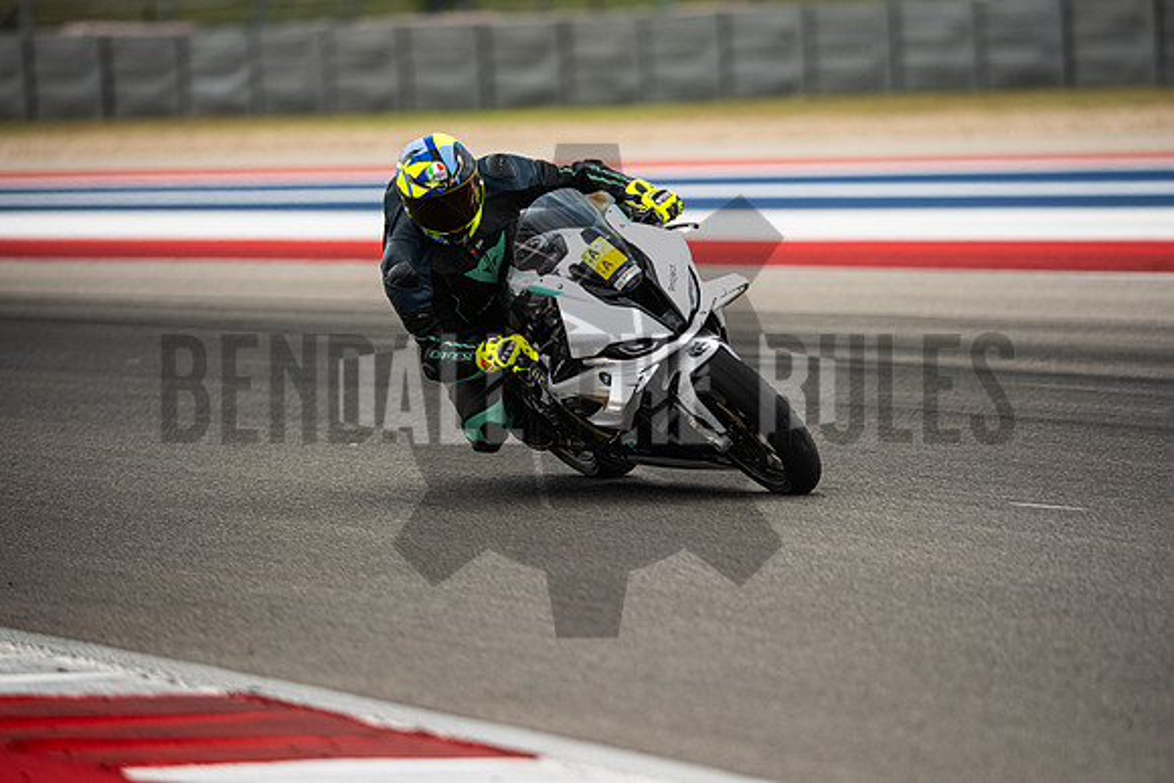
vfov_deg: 4.6
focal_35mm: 300
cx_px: 587
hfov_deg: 6.9
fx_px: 9785
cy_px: 392
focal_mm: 200
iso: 320
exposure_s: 1/4000
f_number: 2
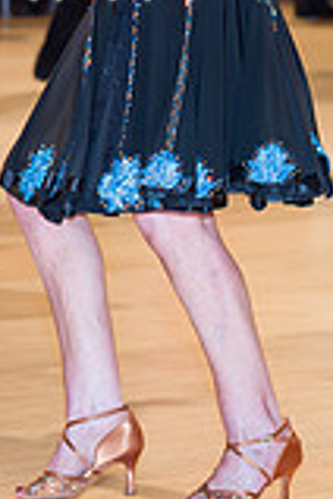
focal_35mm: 319
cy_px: -82
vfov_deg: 6.4
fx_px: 4426
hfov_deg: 4.3
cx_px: -72
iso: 640
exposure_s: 1/250
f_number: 3.5
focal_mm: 75
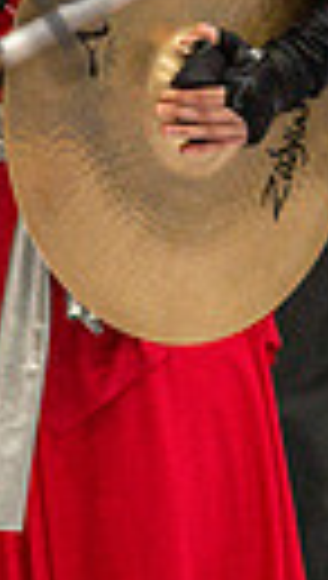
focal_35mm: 1414
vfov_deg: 1.5
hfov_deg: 0.9
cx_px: -14
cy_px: -27
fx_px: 21763
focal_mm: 200
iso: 5600
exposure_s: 1/500
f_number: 4
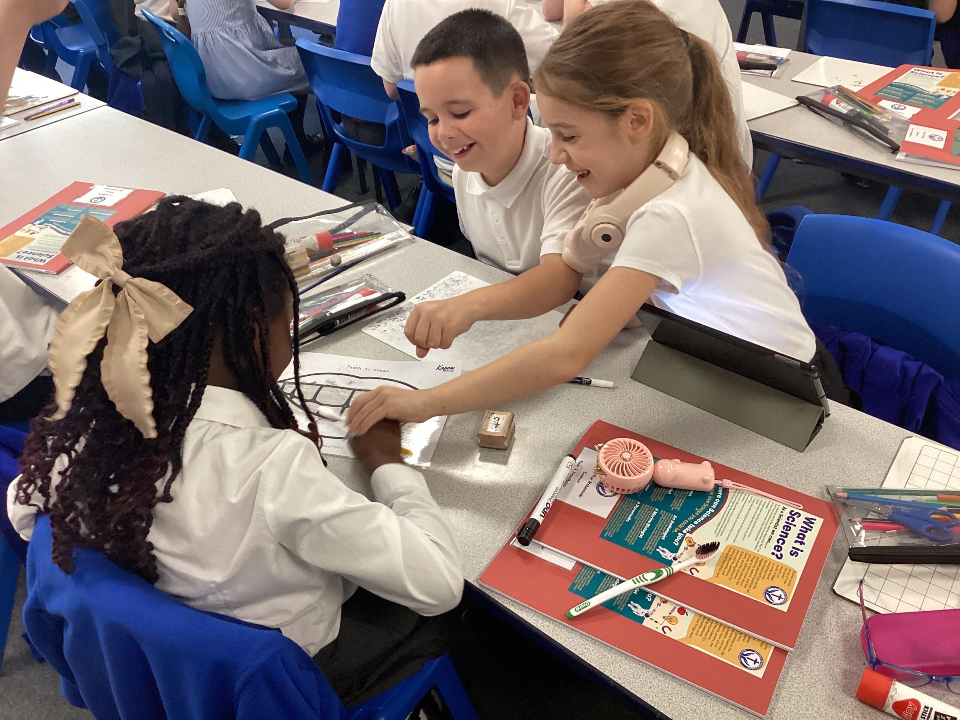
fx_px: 860
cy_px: 360
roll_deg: +3.0
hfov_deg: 58.4
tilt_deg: -37.4
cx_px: 480
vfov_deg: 45.4
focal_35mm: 31
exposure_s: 1/60
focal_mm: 3.3
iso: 200
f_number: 2.4
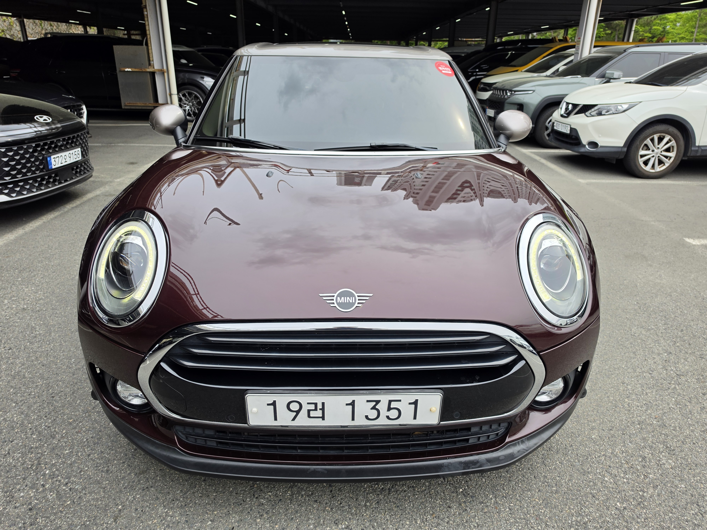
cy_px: 265
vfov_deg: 58.9
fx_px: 470
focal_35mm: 23
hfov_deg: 73.9
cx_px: 354
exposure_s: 1/2531
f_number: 1.4
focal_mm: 6.5
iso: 64
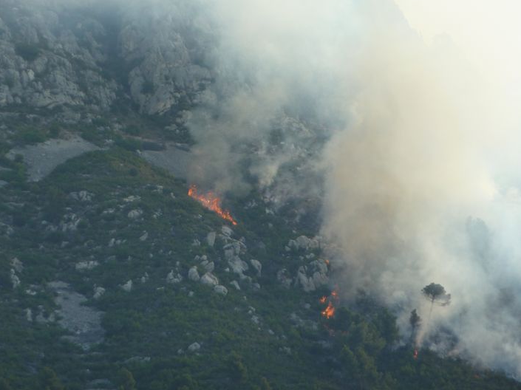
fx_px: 5295
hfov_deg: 5.6
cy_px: 198
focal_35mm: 352
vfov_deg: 4.2
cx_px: 258
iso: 80
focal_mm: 49.2
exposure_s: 1/250
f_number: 4.9
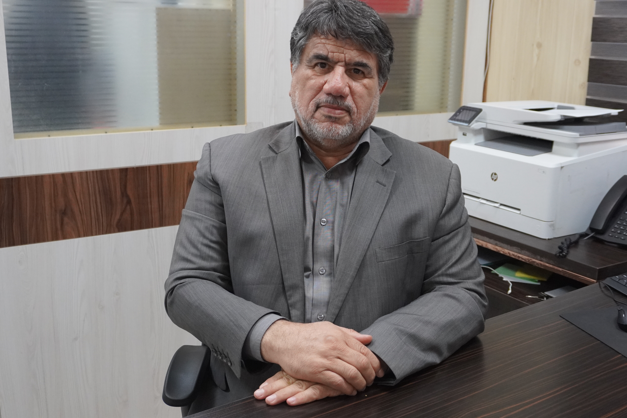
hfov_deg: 48.5
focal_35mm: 40
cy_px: 207
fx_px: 697
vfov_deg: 33.4
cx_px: 314
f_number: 4
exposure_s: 1/160
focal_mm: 22
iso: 1600
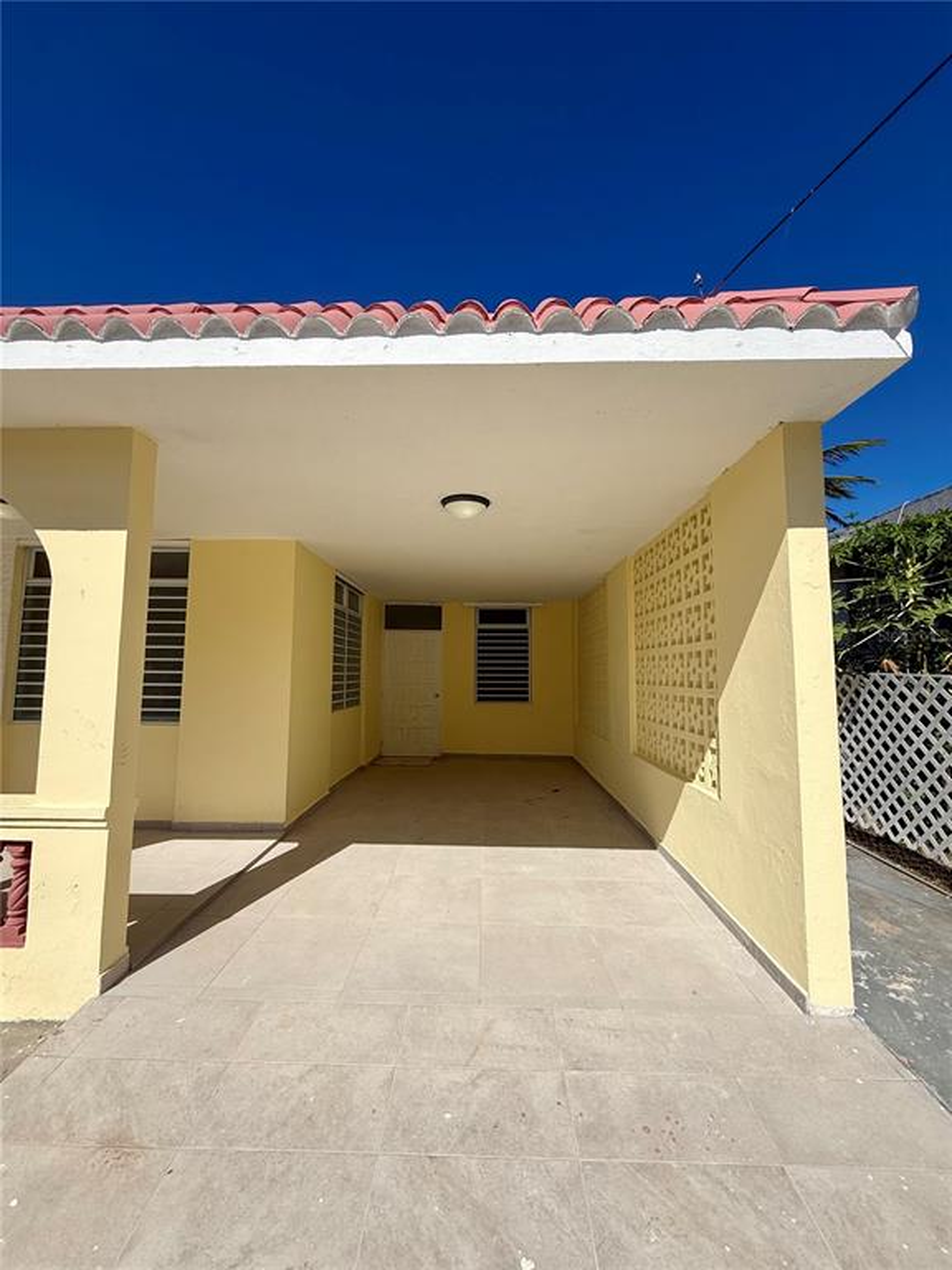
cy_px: 635
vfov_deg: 102.1
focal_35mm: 14
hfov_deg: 85.7
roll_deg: -1.2
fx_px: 513
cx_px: 476
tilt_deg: +5.4
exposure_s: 1/4425
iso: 50
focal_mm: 2.22
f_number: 2.2
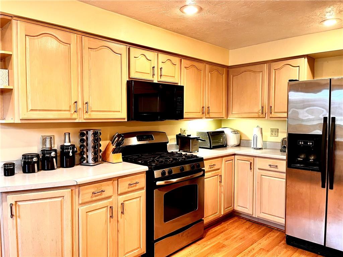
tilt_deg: -3.4
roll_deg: +0.3
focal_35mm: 26
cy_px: 128
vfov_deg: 53.1
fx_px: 258
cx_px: 172
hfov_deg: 67.3
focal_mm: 5.1
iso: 250
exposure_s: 1/60
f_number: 1.6
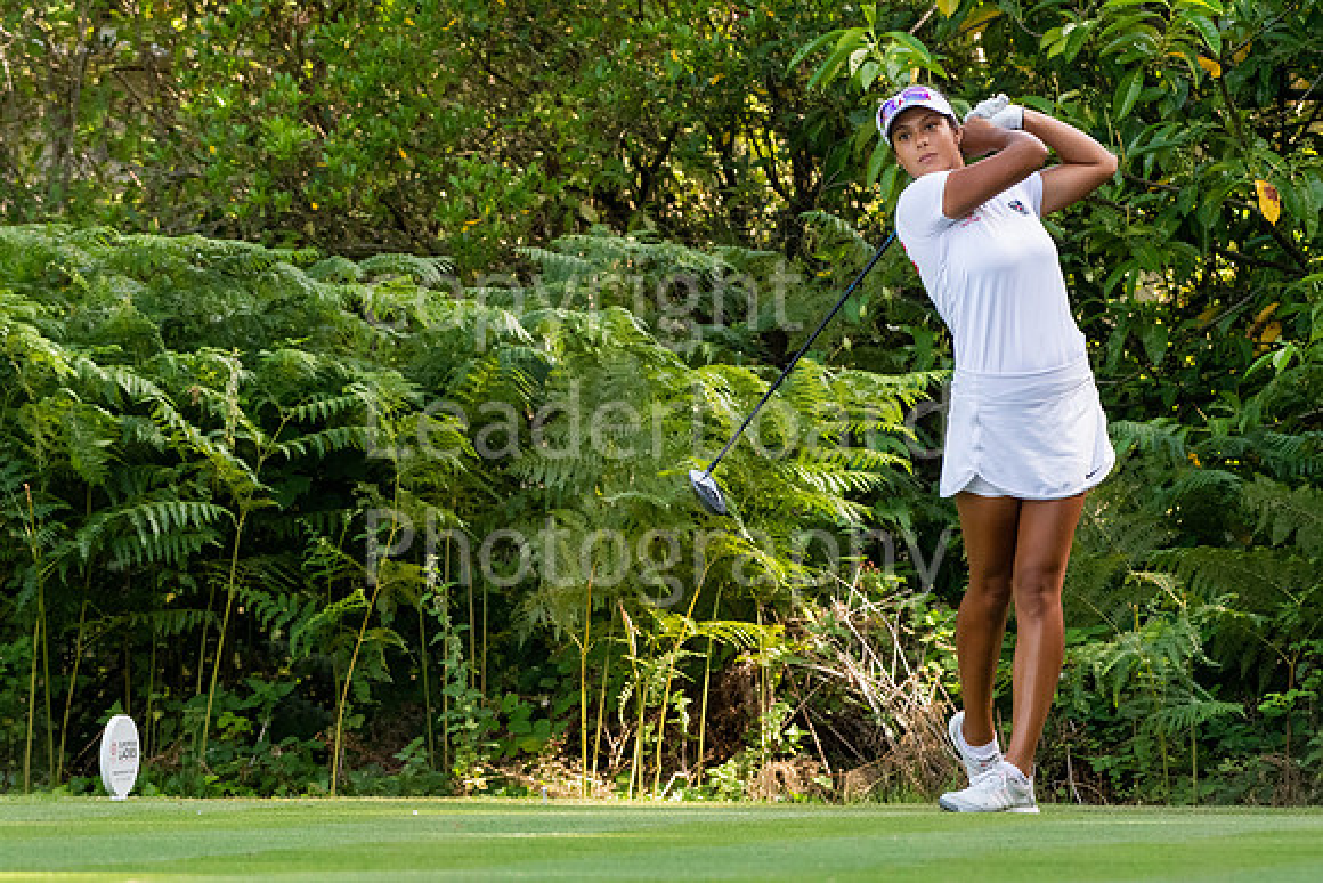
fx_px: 14335
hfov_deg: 5.3
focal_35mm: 390
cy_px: 442
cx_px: 662
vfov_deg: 3.5
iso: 2000
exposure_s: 1/1000
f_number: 6.3
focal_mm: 260
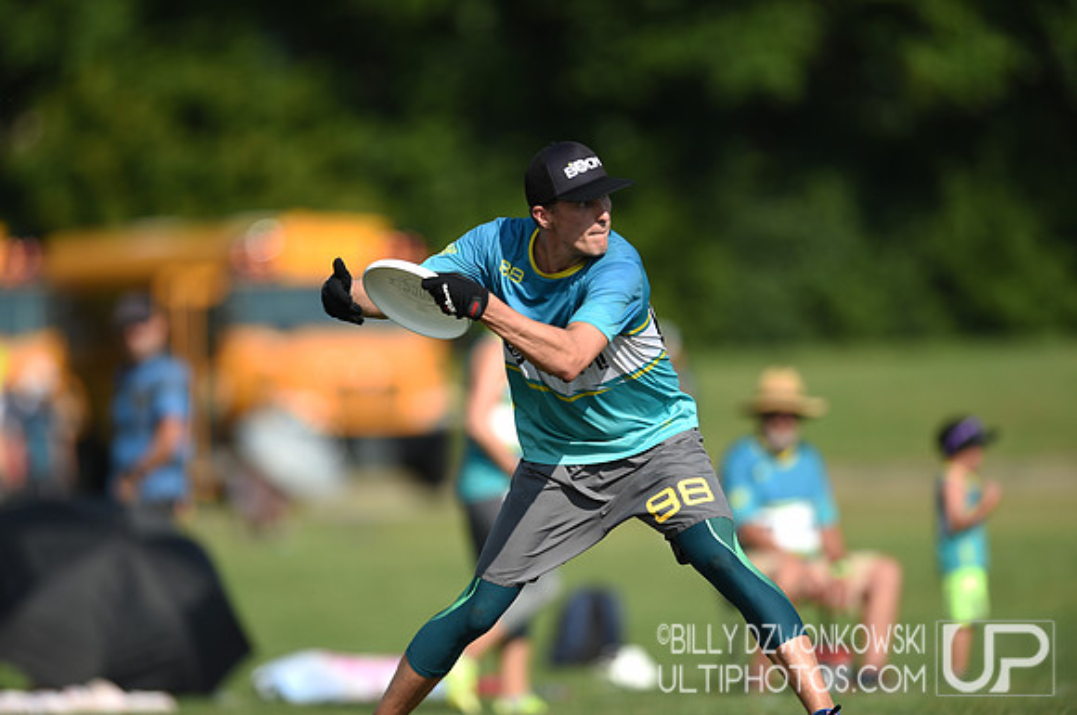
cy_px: 358
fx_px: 11950
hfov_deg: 5.2
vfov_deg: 3.4
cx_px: 538
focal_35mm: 400
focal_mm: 400
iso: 50
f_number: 2.8
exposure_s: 1/1000
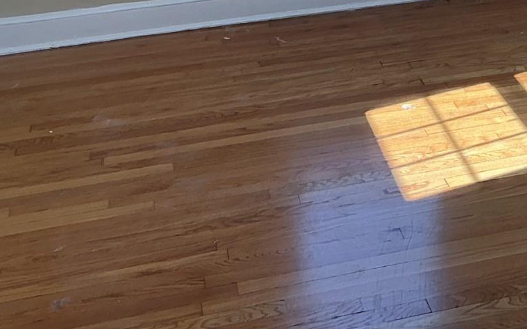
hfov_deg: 24.8
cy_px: -148
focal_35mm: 80
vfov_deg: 15.2
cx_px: 506
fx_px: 1149
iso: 25
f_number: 1.8
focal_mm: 3
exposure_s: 1/157
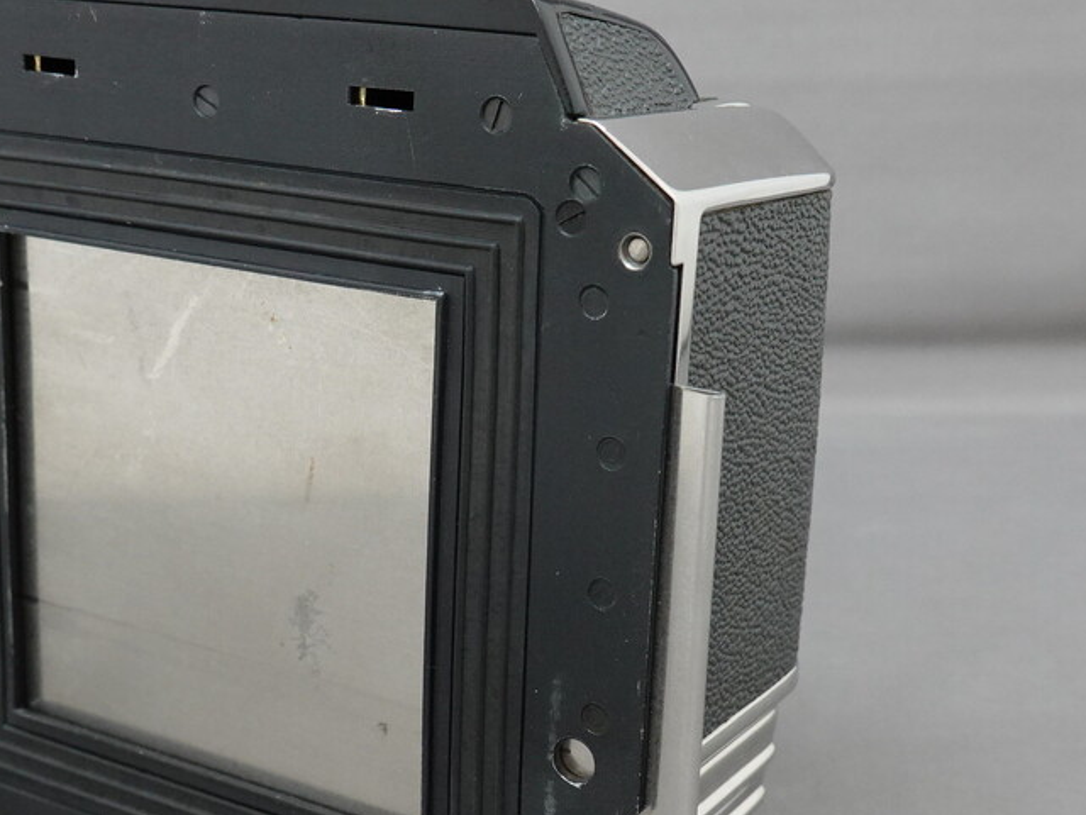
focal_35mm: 63
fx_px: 1977
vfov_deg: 23.3
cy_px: 457
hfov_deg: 30.6
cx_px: 420
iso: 1000
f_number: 5.6
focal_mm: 13.03
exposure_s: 1/40
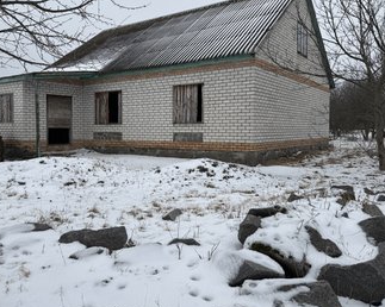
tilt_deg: -1.0
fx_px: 330
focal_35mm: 29
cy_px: 139
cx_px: 192
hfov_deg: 60.5
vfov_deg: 49.9
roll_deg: +0.1
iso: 80
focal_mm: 6.76
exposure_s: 1/4310
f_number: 1.78
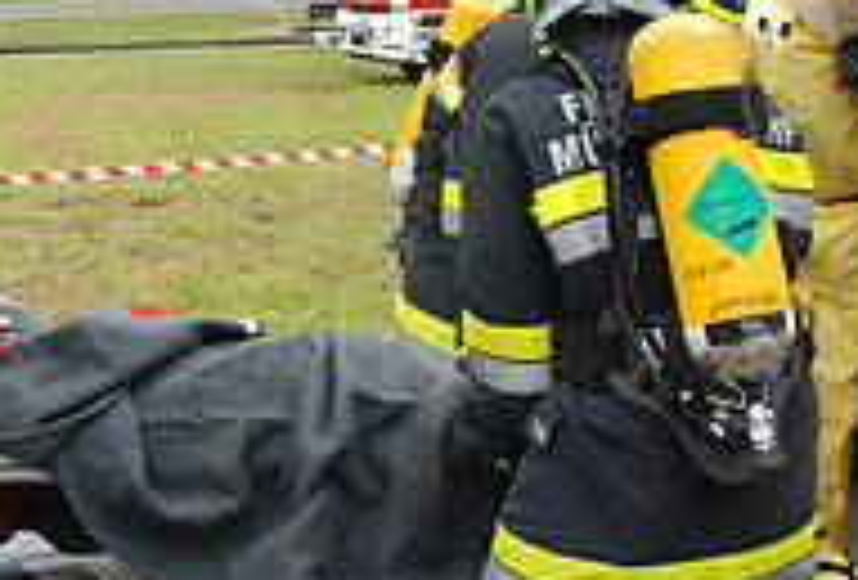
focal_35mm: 67
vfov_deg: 20.5
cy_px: 236
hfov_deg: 28.5
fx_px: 1603
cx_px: 47
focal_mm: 18
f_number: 9
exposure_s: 1/320
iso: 1250
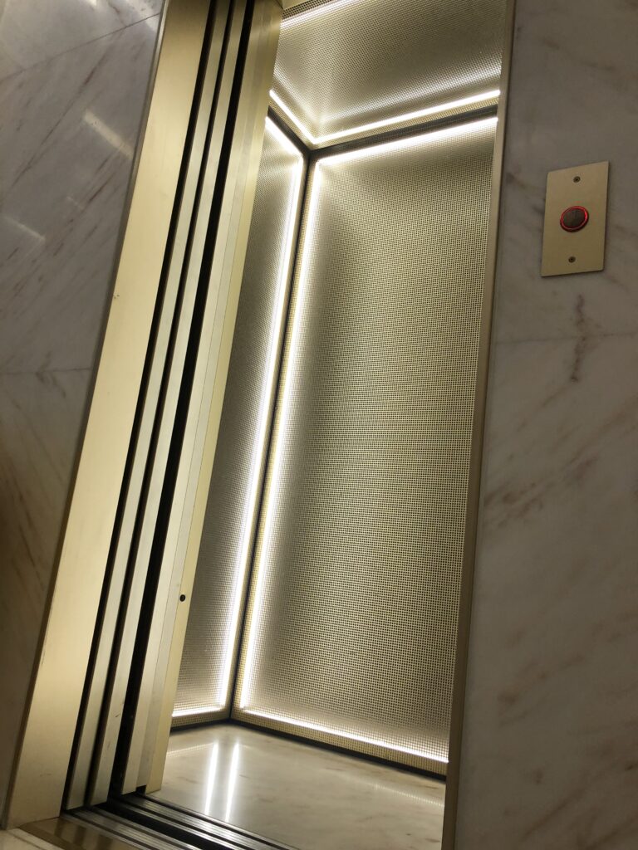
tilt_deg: +11.2
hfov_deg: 48.2
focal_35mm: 29
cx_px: 319
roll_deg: -7.8
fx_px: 713
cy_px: 425
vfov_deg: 61.7
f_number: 1.8
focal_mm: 3.99
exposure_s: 1/31
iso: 32
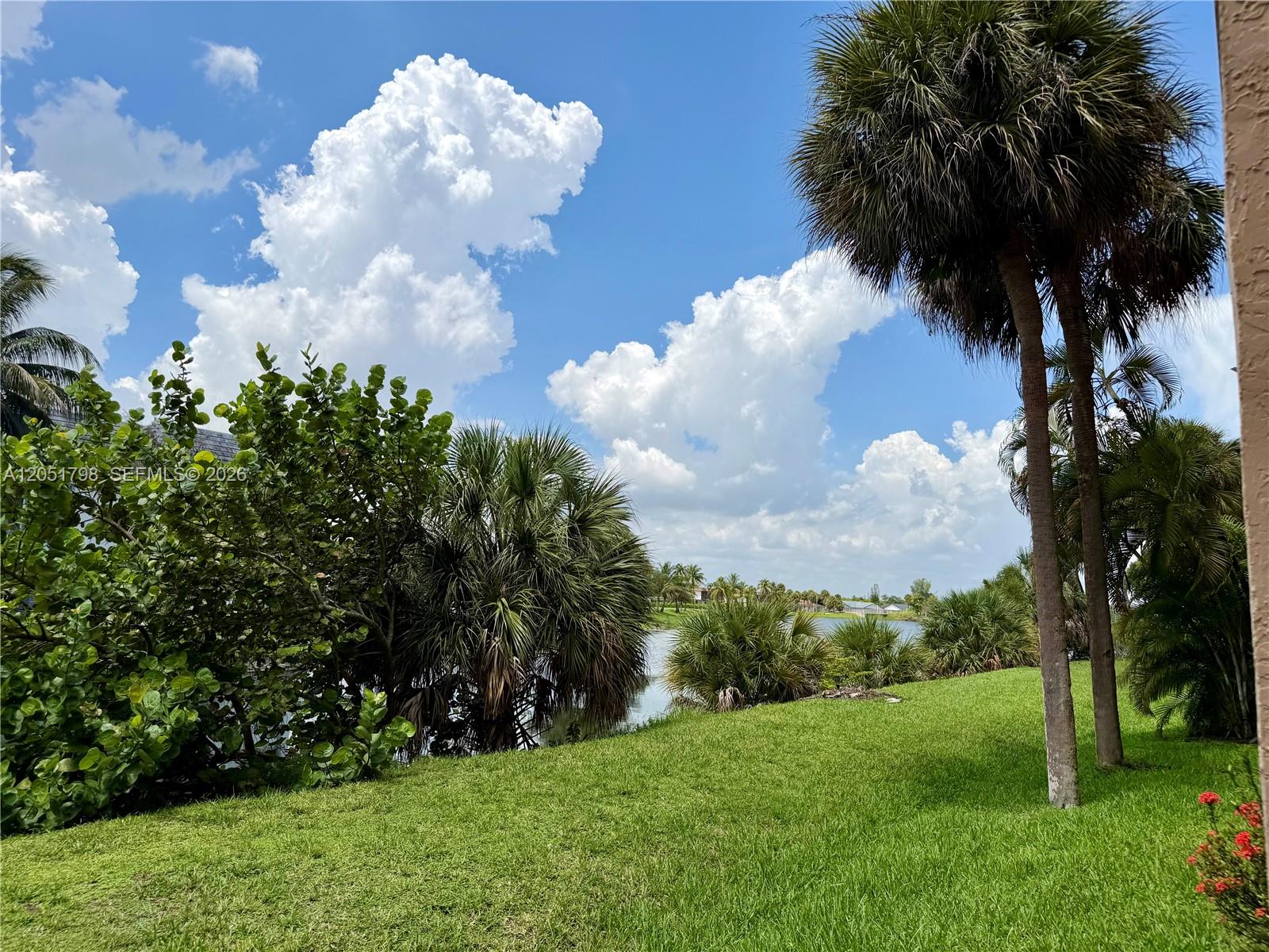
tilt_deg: +8.9
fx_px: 880
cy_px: 476
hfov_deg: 71.6
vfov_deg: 56.8
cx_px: 634
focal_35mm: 24
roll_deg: -2.8
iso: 80
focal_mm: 6.76
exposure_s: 1/7353
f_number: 1.78
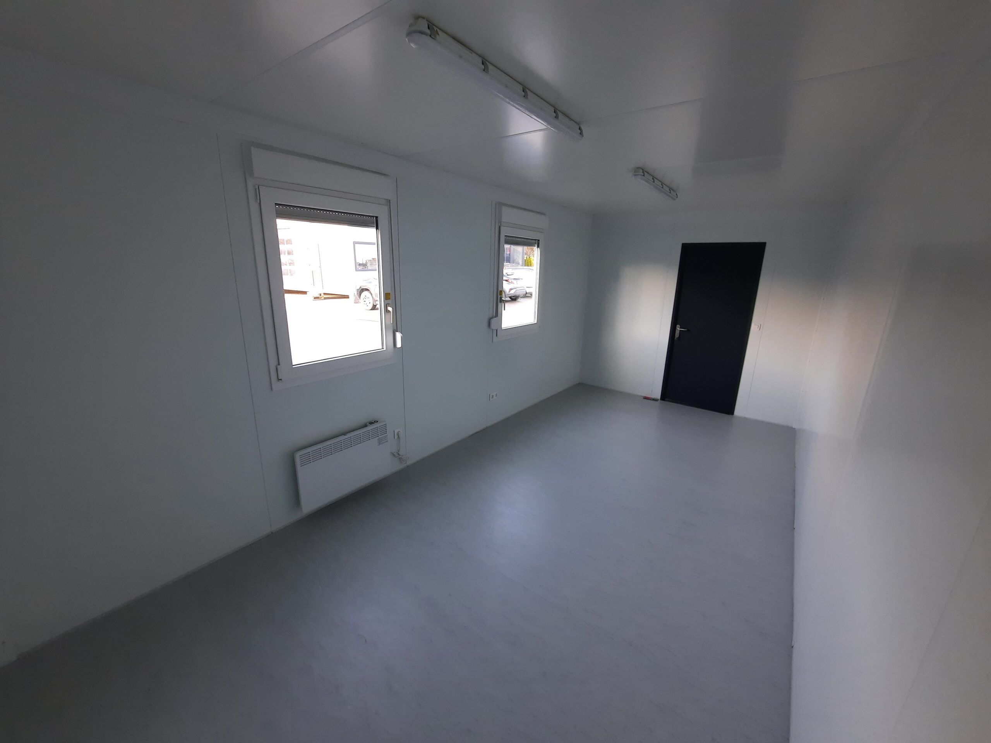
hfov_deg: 106.2
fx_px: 372
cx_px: 496
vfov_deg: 89.9
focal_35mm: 13
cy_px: 372
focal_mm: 1.74
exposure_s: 1/50
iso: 100
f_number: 2.2
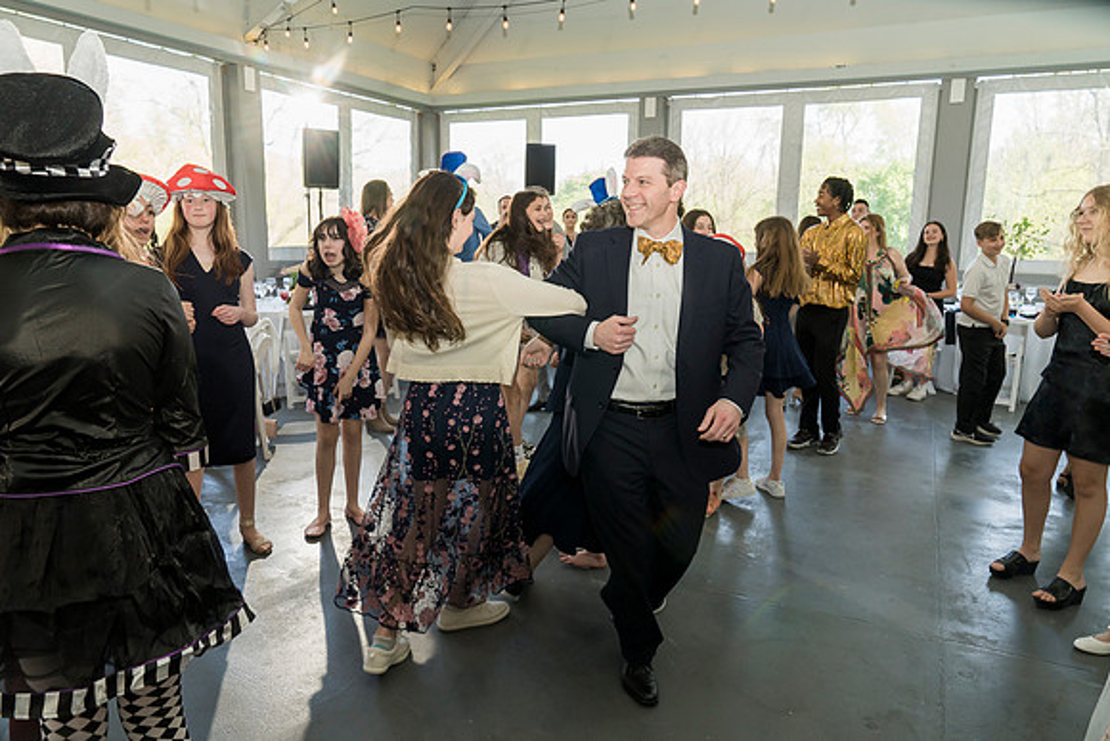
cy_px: 370
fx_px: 740
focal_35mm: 24
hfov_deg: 73.7
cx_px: 555
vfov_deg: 53.2
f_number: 6.3
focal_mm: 24
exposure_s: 1/200
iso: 1250
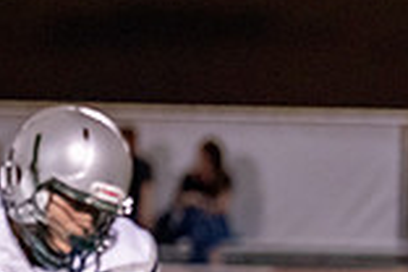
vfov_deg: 1.6
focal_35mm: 882
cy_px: 510
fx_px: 9995
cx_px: 711
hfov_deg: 2.3
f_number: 1.8
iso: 1600
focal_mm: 135
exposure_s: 1/1000
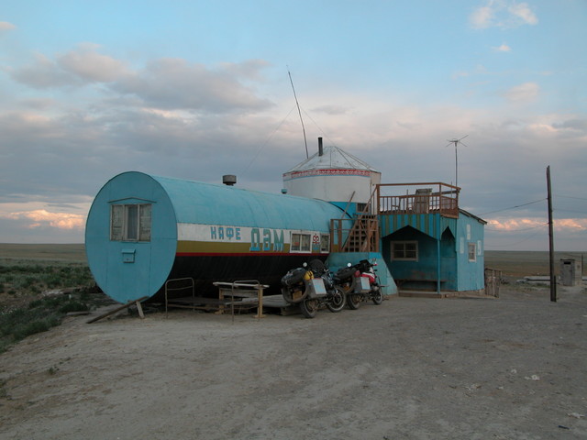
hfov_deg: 52.6
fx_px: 594
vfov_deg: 40.7
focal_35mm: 35
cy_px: 220
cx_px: 294
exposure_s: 1/127
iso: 100
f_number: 4.5
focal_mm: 8.9
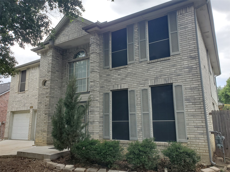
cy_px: 86
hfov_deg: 67.3
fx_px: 173
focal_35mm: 26
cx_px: 115
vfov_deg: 53.1
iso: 50
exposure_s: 1/227
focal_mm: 4.3
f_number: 2.4
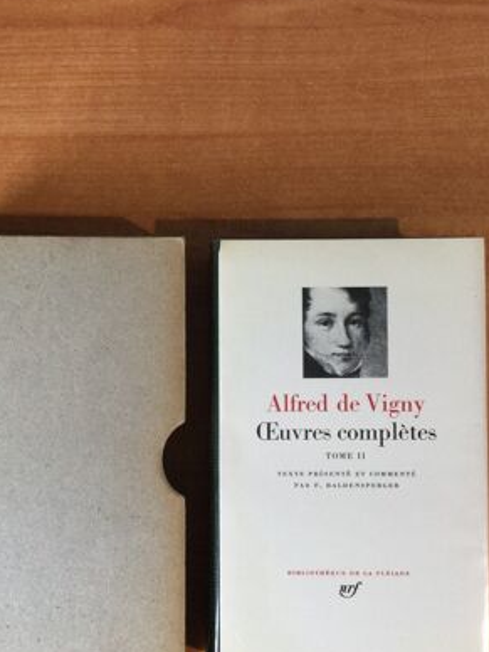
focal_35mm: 40
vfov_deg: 46.7
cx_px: 201
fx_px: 753
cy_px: 368
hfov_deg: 35.9
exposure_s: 1/33
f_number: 2.4
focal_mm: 3.3
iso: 160
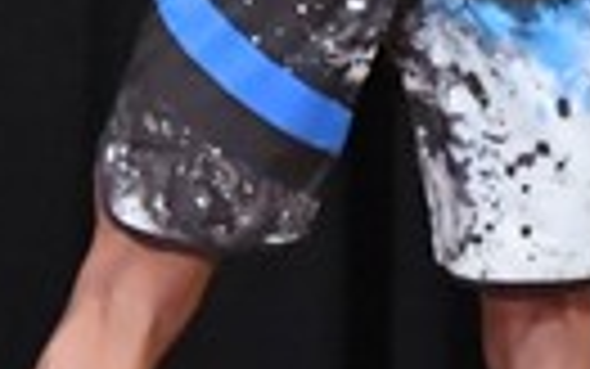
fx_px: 21073
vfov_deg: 1.0
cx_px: 525
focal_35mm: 1310
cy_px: -9
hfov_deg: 1.6
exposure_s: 1/400
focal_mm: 145
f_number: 5.6
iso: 8000
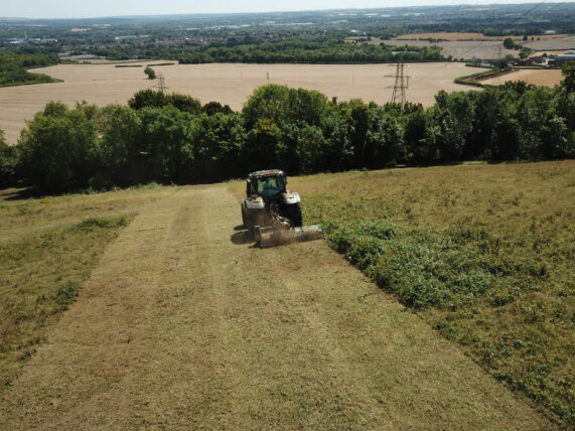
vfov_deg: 49.7
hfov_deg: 63.4
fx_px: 465
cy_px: 205
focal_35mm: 28
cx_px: 294
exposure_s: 1/1330
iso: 100
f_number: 2.2
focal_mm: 4.73
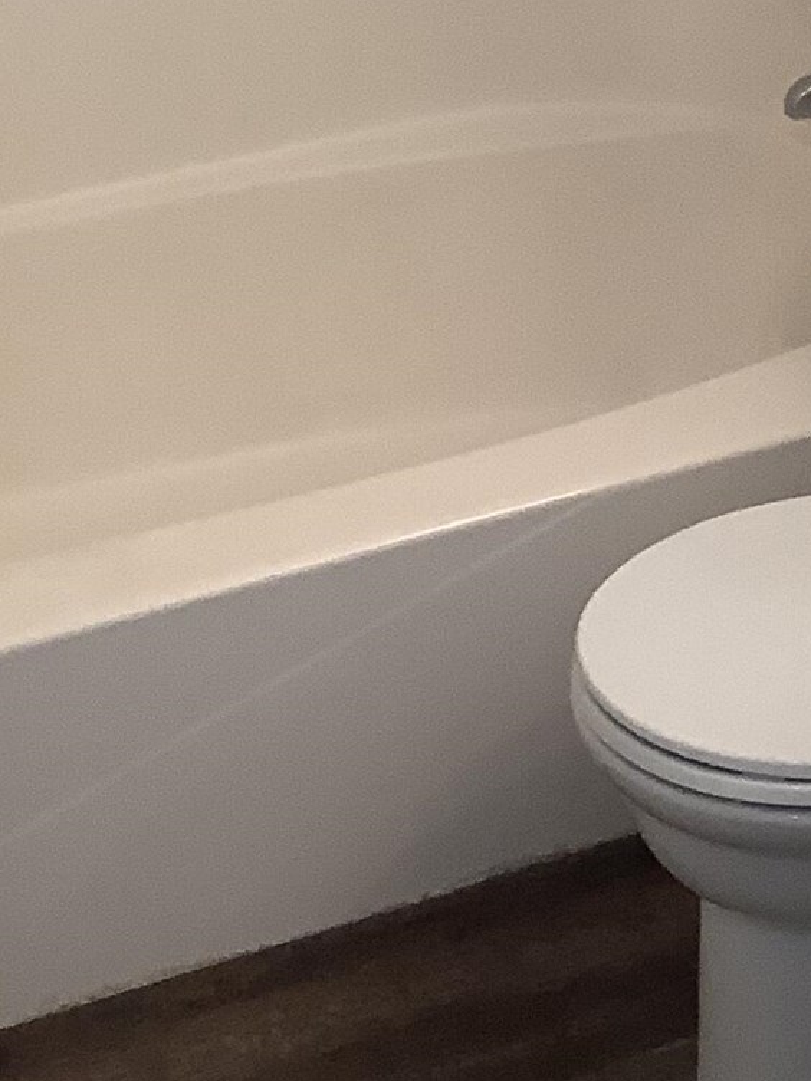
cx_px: 506
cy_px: -224
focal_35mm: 95
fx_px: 2968
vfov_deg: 19.4
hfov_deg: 15.5
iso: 100
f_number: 2.4
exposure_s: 1/60
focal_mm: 3.3
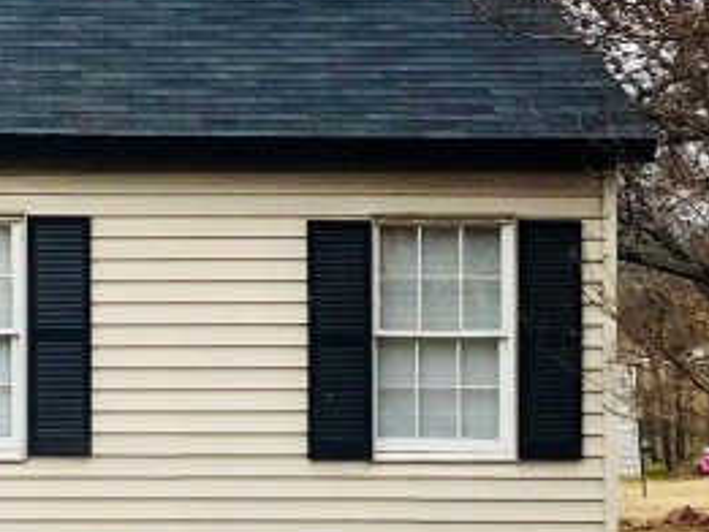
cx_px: -527
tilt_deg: +1.7
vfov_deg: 7.3
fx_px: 4180
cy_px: 263
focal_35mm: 204
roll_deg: +0.2
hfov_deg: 9.3
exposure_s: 1/467
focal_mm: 6
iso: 16
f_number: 2.4
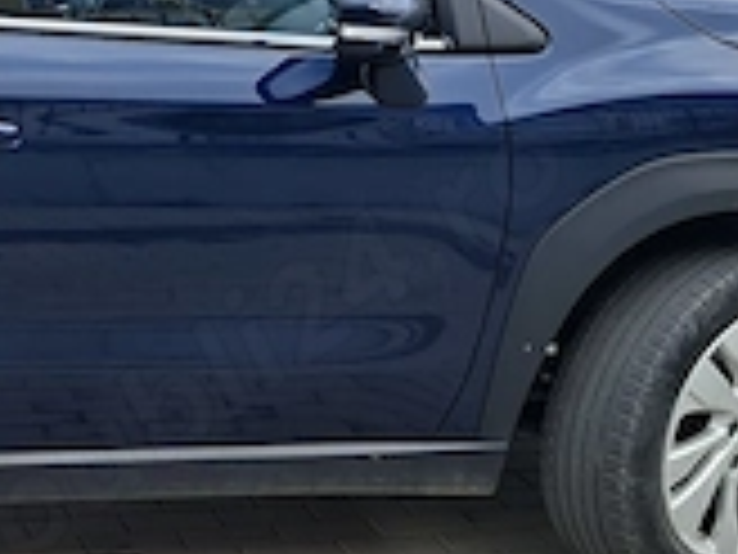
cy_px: 392
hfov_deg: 22.2
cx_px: -45
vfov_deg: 17.5
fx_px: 1791
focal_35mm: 84
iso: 50
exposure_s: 1/1003
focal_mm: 5.54
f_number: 1.8
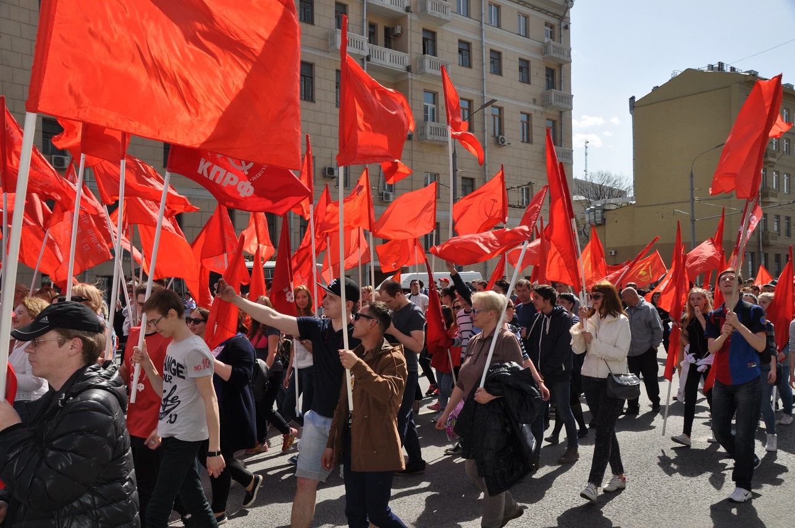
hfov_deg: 57.3
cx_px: 398
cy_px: 264
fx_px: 728
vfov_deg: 39.9
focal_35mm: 33
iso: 200
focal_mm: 22
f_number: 13
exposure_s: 1/200
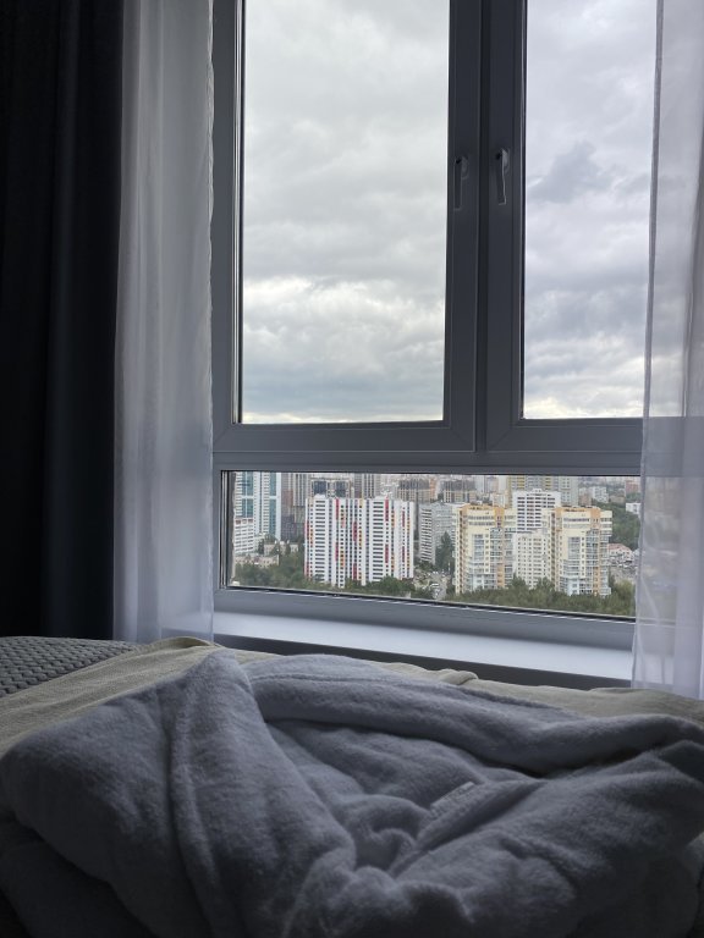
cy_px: 469
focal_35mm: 26
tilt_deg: +0.2
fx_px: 705
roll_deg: +0.3
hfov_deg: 53.1
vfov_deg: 67.3
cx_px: 352
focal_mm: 4.25
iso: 32
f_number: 1.8
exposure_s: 1/816
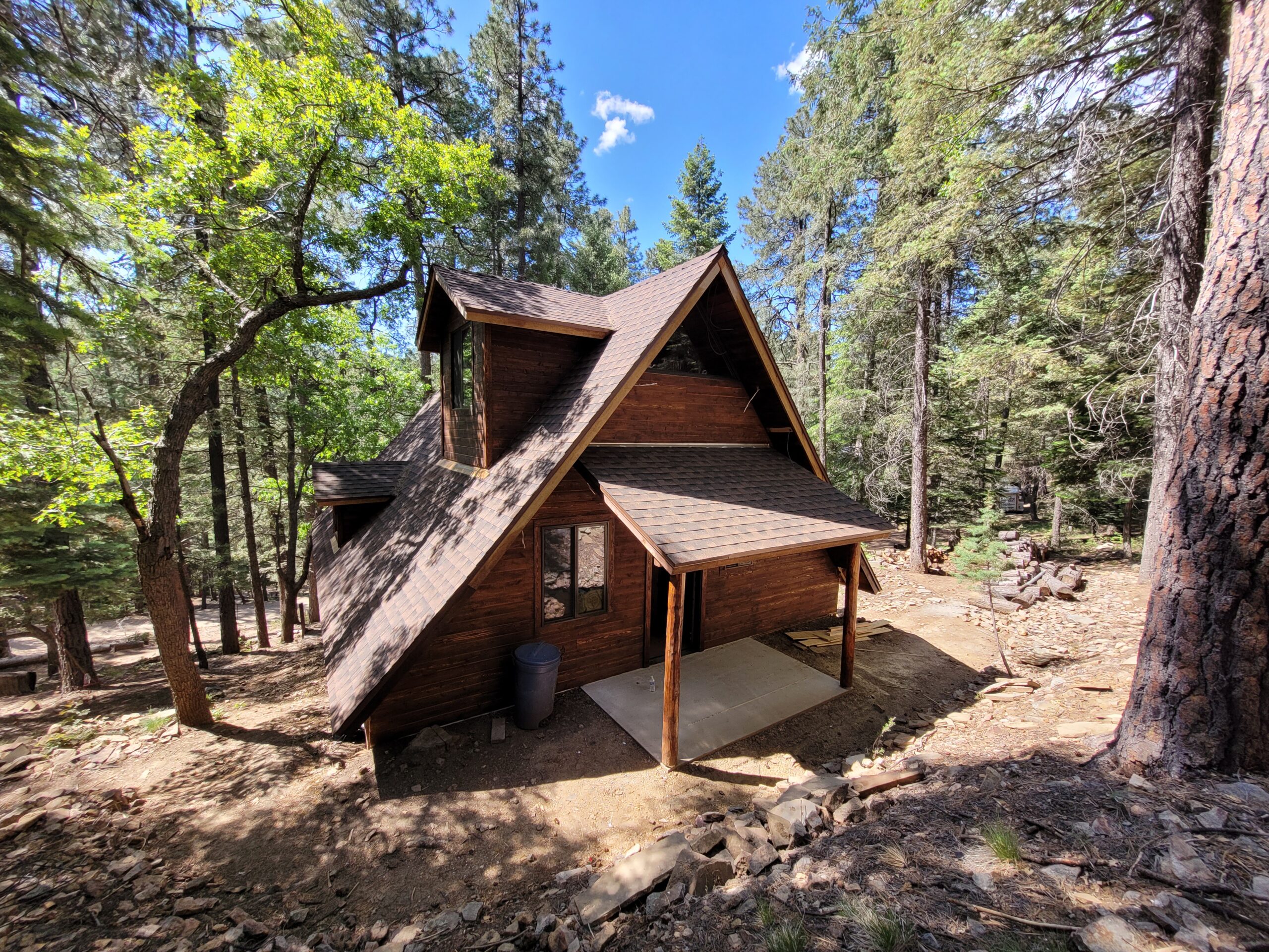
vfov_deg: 89.9
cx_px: 634
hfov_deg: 106.2
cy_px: 476
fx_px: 477
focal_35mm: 13
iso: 40
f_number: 2.2
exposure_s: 1/373
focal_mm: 1.74
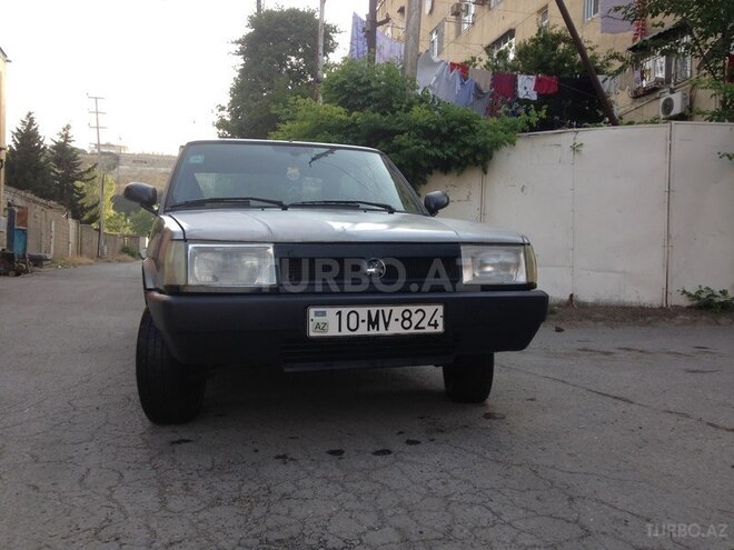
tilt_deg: -1.4
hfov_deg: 55.4
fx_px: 700
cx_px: 367
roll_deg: -3.0
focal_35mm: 33
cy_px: 275
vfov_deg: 42.9
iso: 50
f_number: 2.4
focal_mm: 4.12
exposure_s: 1/194
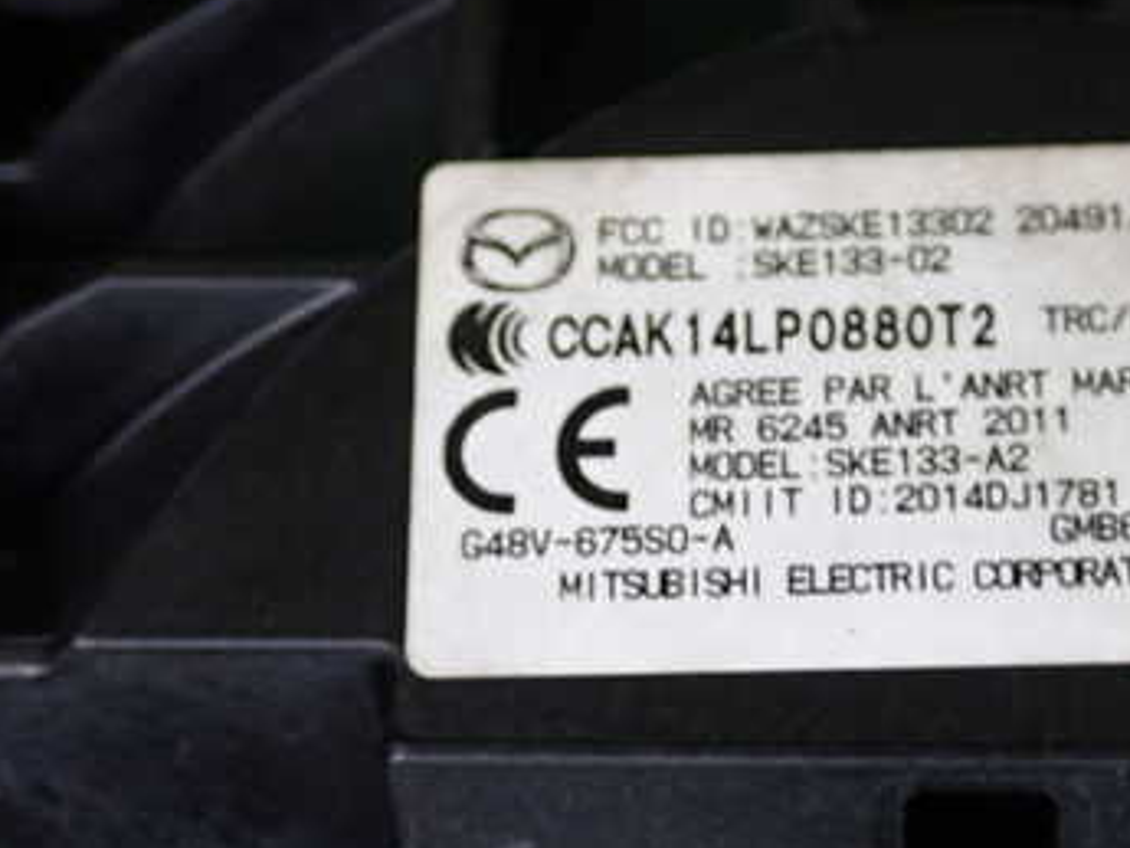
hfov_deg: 22.3
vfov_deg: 16.9
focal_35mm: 87
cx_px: 842
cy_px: 553
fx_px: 2841
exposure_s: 1/50
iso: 400
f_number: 3.2
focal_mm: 9.01
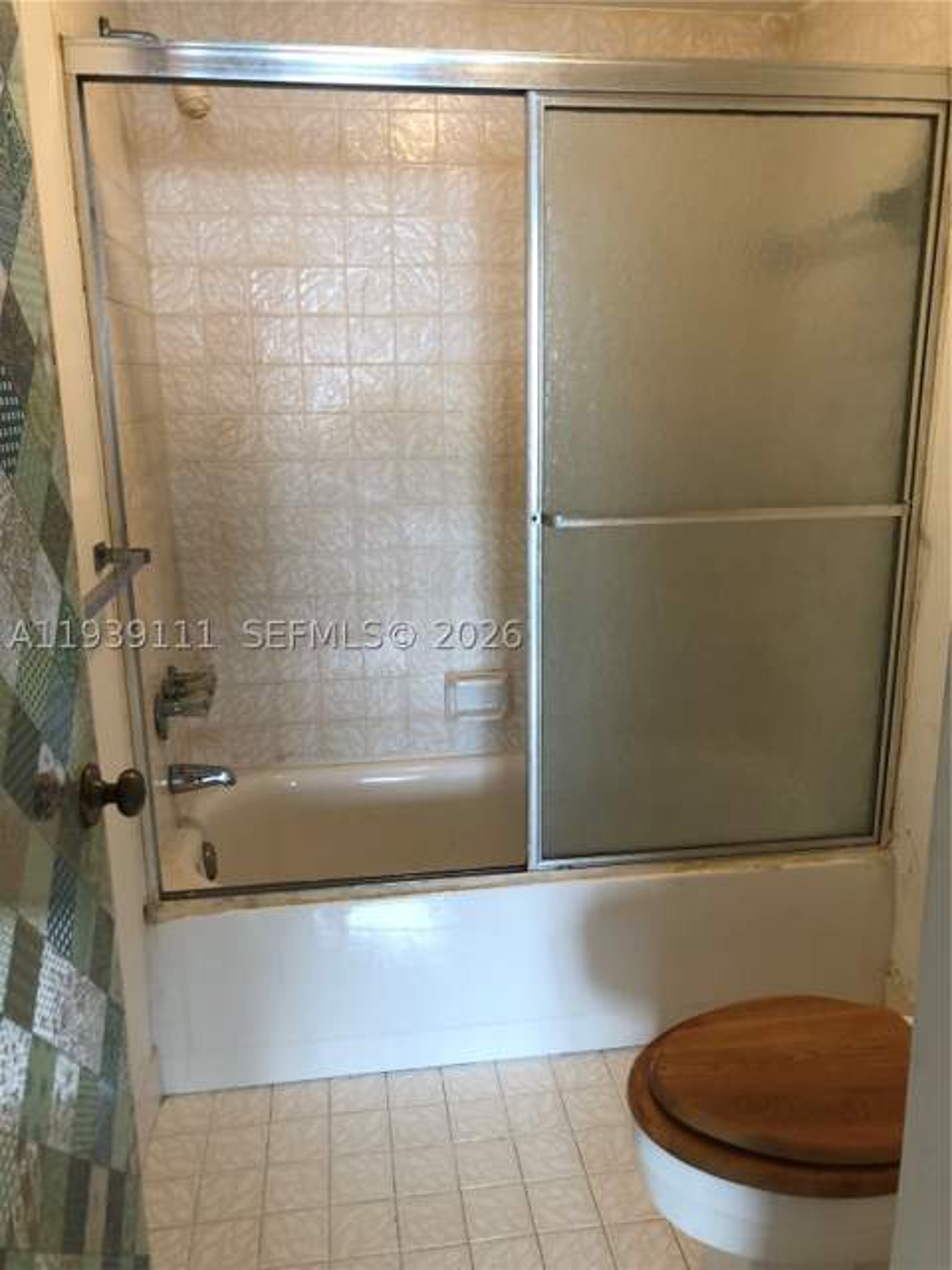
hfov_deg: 49.7
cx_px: 476
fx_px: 1027
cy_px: 635
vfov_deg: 63.4
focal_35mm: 28
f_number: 1.8
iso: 25
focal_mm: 3.99
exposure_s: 1/30
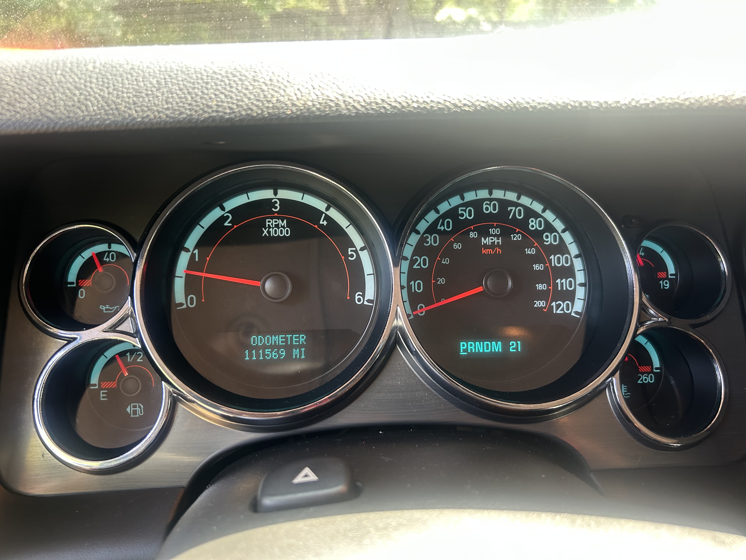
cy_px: 280
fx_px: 560
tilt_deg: -22.3
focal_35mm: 26
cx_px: 373
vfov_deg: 53.1
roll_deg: -0.1
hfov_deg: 67.3
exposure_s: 1/102
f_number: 1.5
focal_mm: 5.7
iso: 125
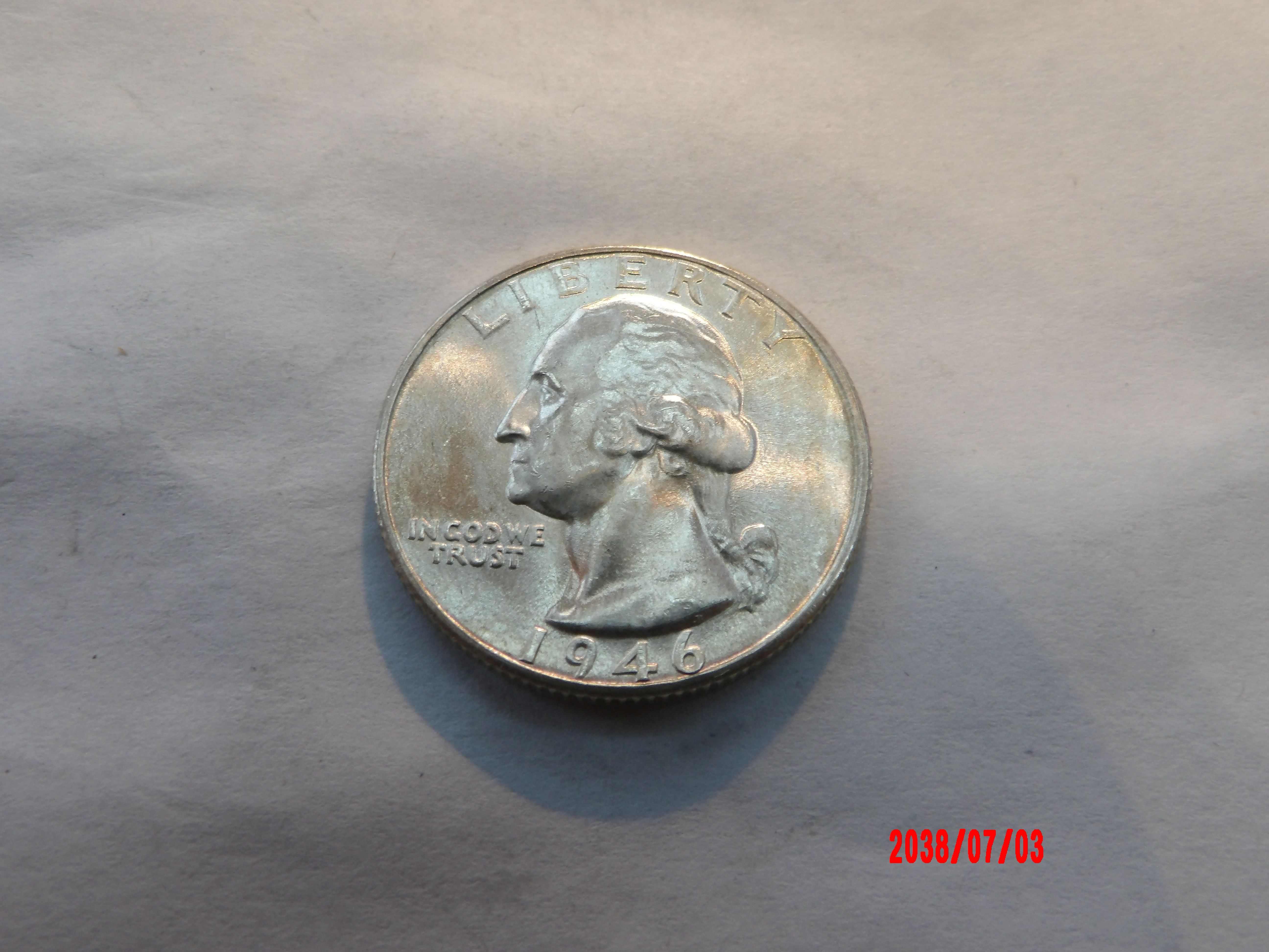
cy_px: 476
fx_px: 1246
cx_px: 634
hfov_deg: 54.0
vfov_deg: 41.8
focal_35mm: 34
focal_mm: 6.2
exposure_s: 1/15
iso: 239
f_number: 4.5
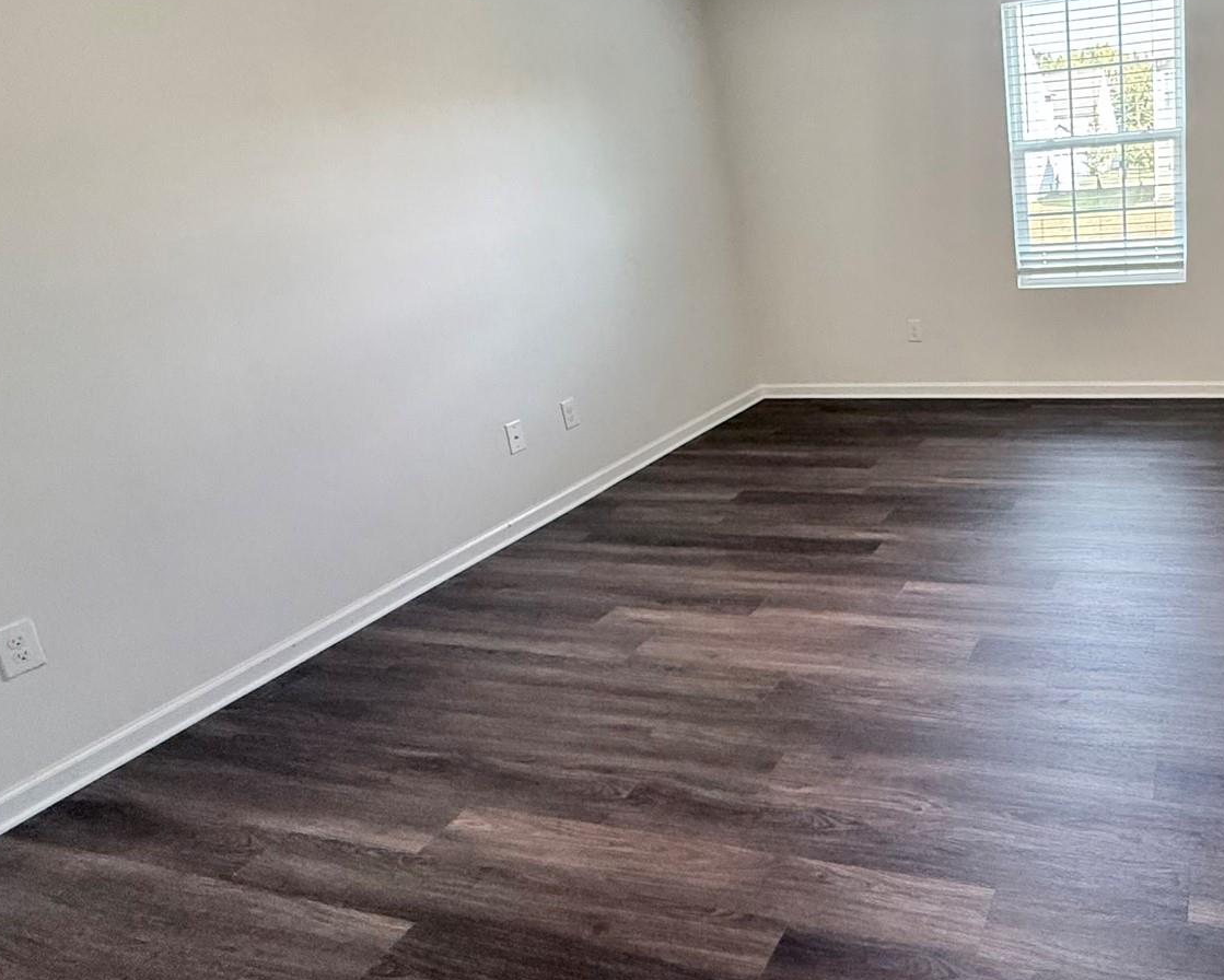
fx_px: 906
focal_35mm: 25
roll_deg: +5.2
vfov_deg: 56.5
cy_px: 405
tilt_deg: -14.7
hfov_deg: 62.7
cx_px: 966
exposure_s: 1/120
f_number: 2.2
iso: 640
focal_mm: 2.22
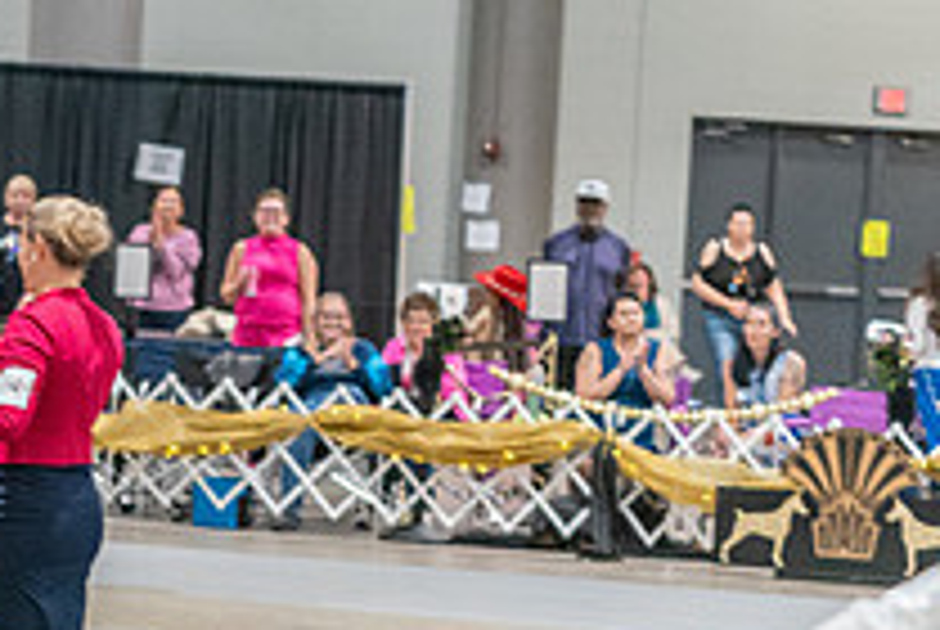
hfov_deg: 10.5
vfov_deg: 7.1
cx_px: -94
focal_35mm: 194
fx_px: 5073
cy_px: 295
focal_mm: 70
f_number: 2.8
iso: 6400
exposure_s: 1/250
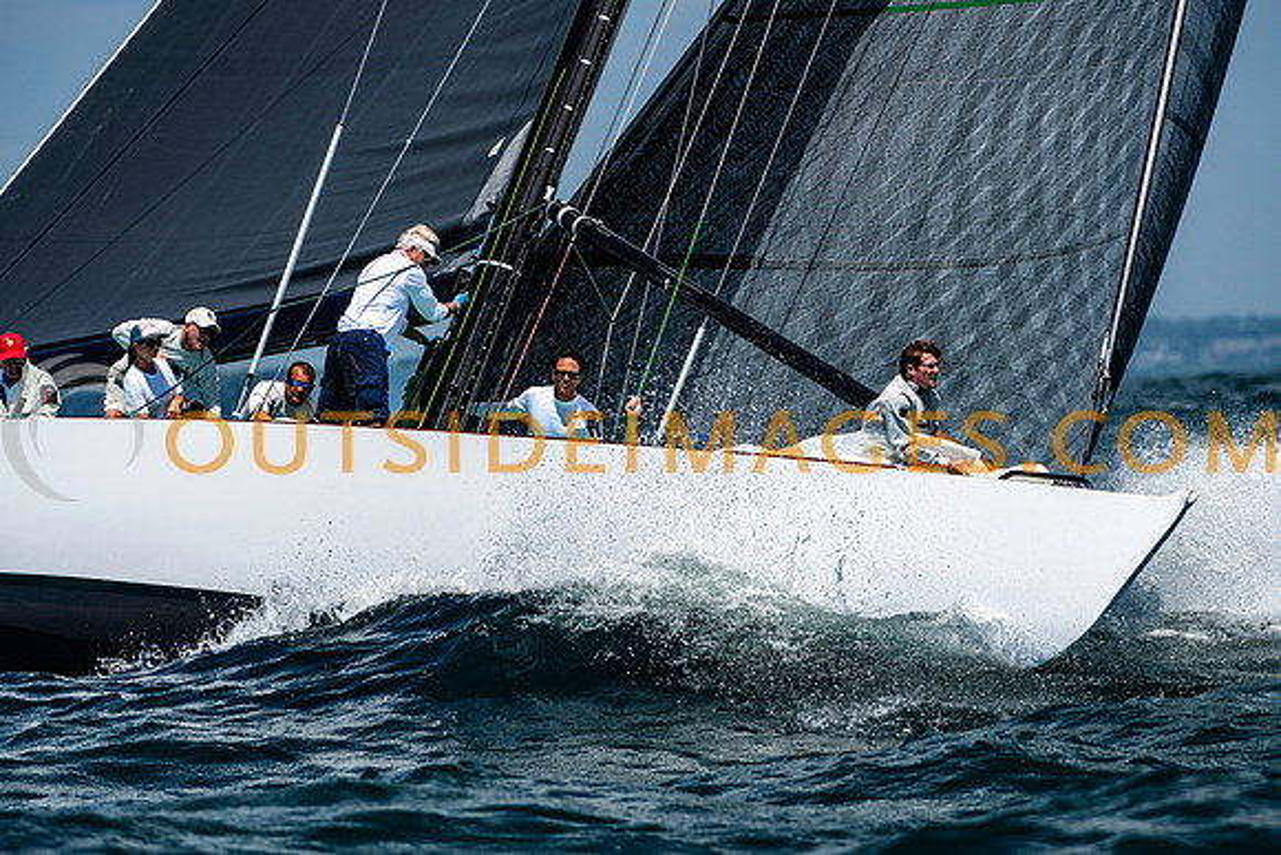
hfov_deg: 4.9
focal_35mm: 420
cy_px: 428
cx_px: 640
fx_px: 14948
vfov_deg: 3.3
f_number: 5.6
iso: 400
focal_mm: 280
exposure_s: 1/4000
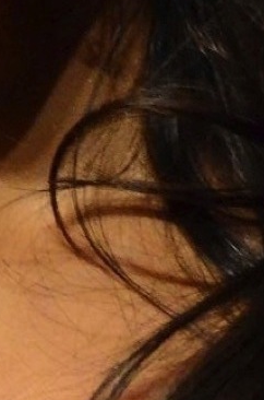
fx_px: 7555
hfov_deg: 2.0
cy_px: -104
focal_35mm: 683
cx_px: -104
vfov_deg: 3.0
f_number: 8
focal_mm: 92
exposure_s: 1/100
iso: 6400
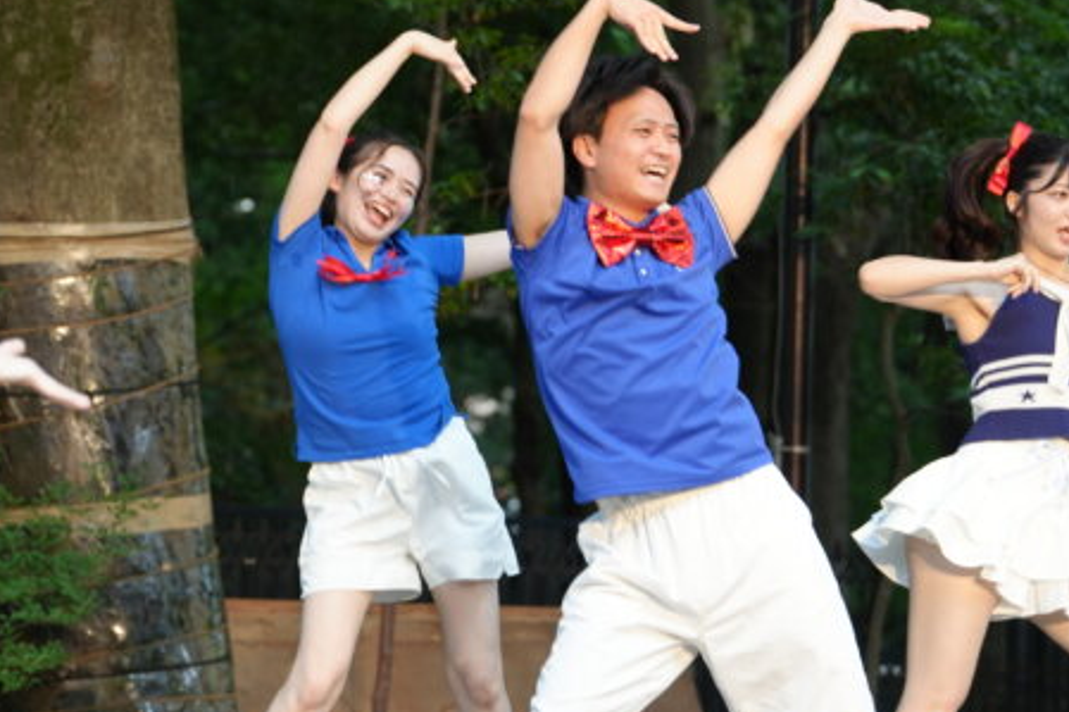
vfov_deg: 7.5
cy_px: 257
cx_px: 219
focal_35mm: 182
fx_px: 5402
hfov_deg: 11.3
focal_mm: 109
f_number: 4
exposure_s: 1/160
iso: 500
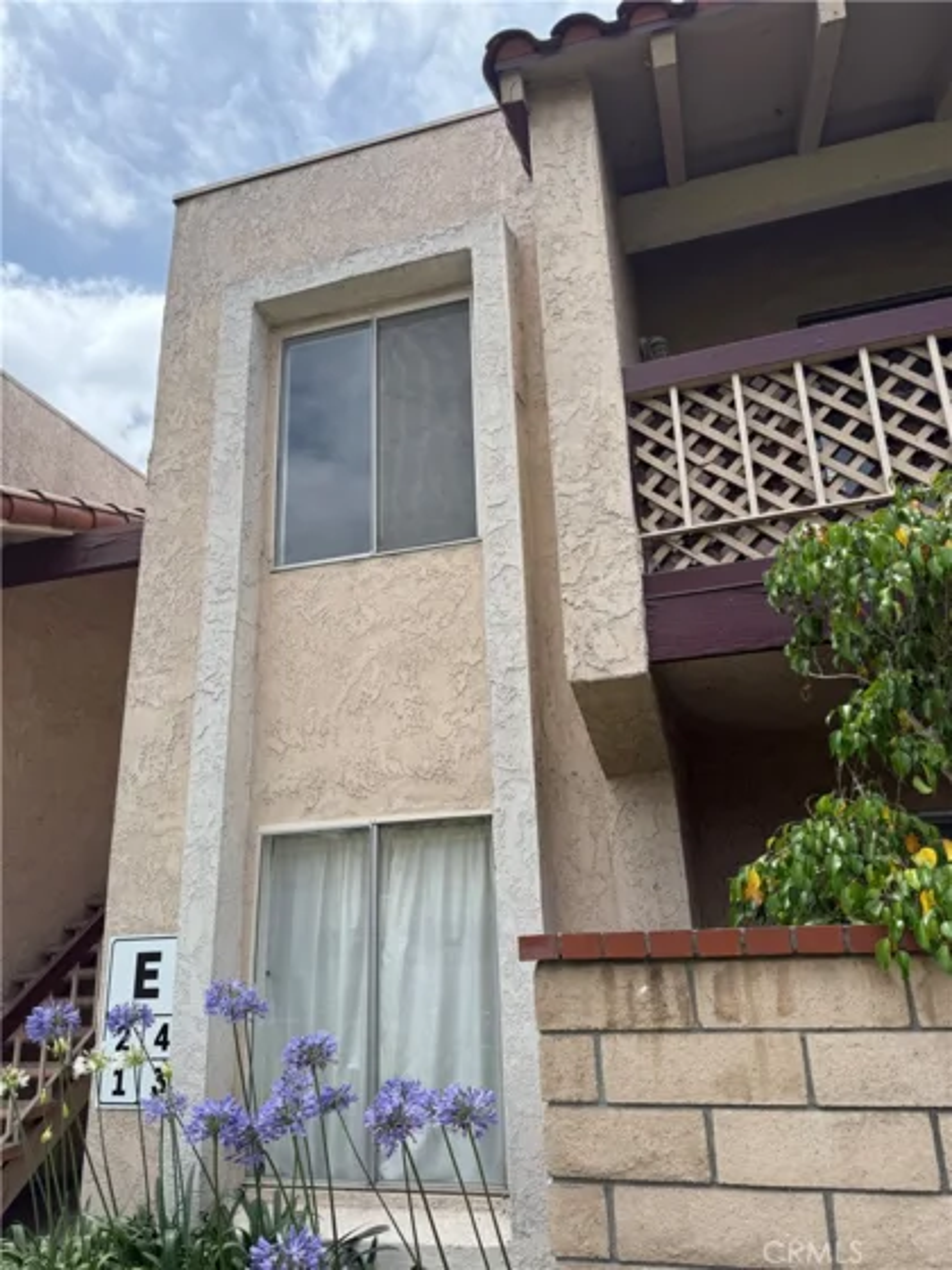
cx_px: 476
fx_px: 880
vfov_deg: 71.6
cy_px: 635
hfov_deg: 56.8
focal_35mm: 24
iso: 80
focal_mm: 6.76
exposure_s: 1/3584
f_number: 1.78
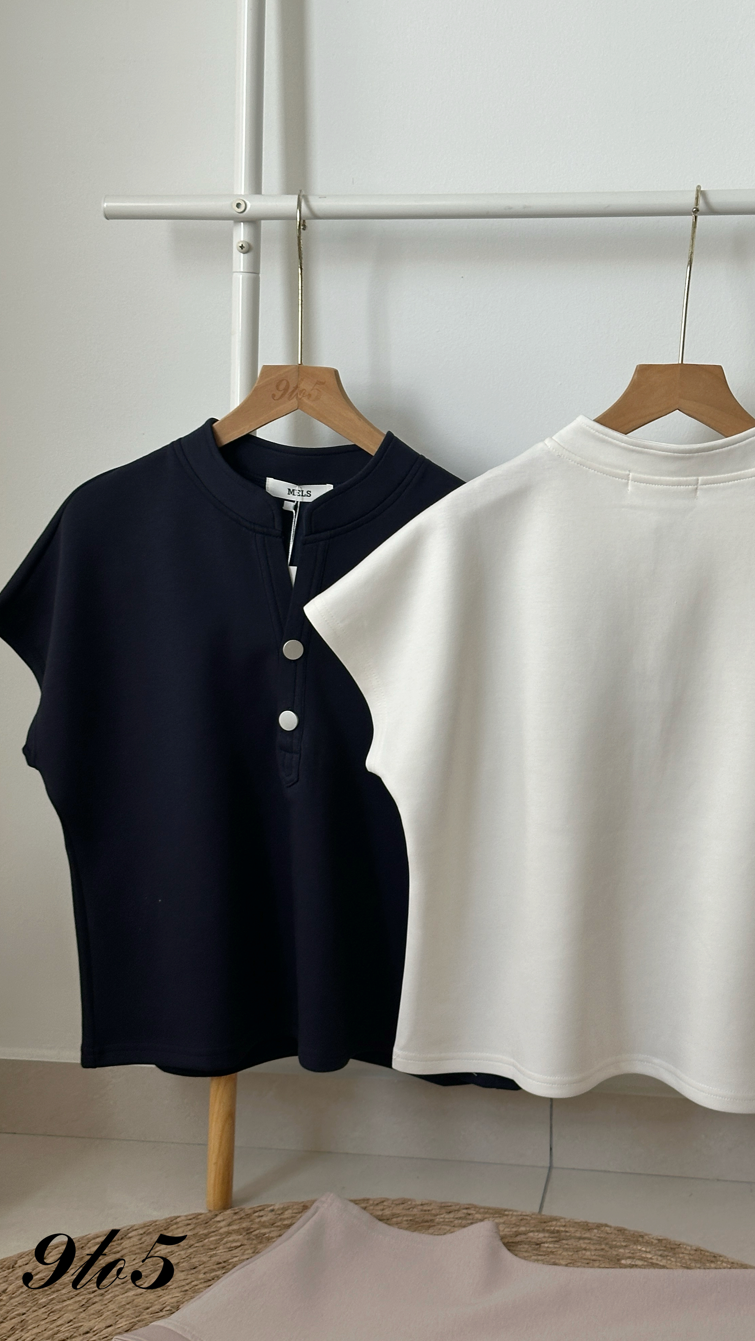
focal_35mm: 53
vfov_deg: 39.2
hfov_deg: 22.6
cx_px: 490
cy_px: 669
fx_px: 1886
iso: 80
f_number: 1.78
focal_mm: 6.86
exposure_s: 1/66
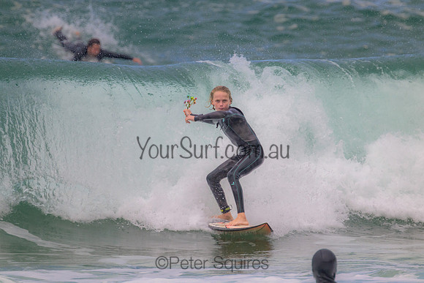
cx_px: 212
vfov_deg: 1.7
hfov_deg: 2.6
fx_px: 9424
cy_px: 142
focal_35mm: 800
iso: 1100
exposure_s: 1/1250
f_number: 11
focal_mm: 800
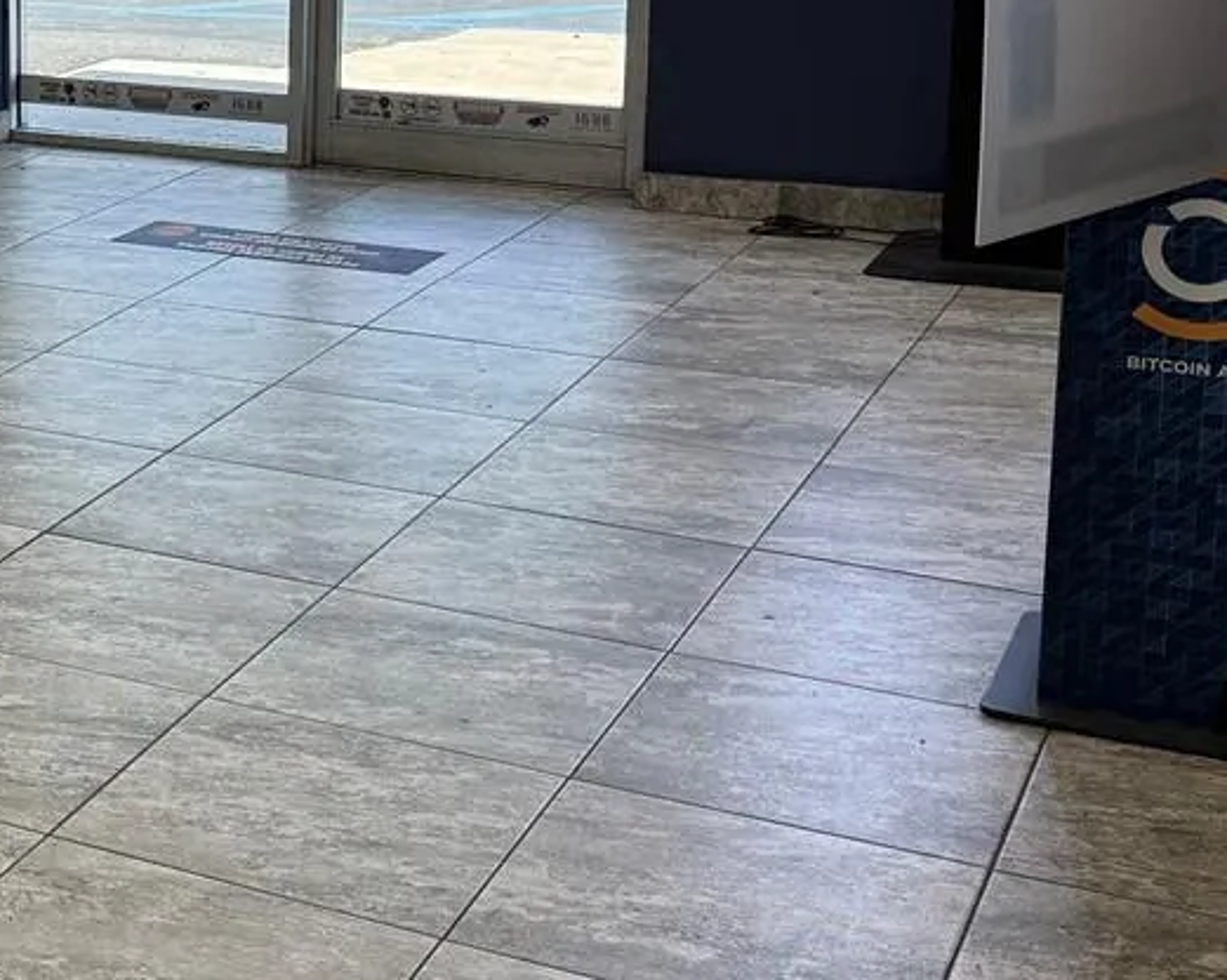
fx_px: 2613
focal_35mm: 72
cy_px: 170
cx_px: -299
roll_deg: +2.1
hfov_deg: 23.8
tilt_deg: -10.8
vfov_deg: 20.9
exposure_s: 1/254
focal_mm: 6.76
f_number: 1.78
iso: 100
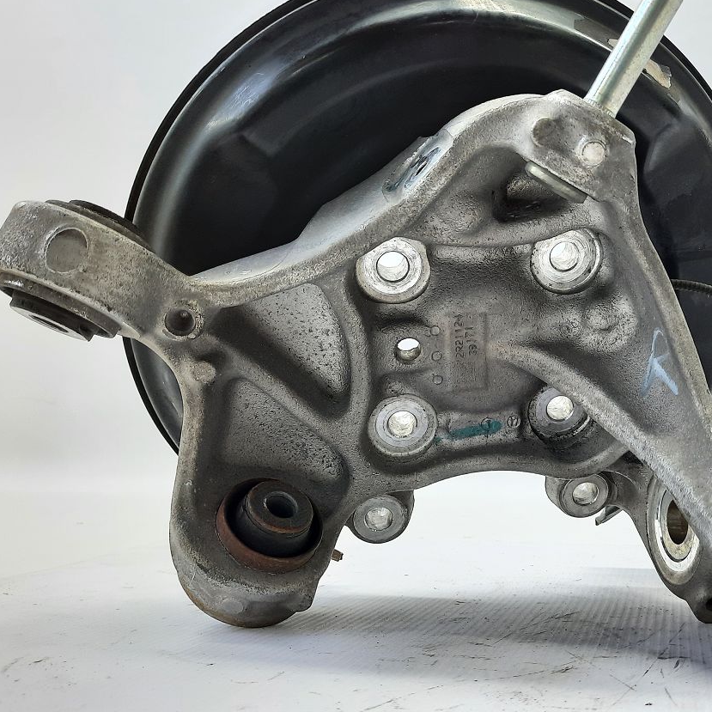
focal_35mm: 32
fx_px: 745
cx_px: 499
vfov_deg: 51.1
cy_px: 343
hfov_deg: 49.8
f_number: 2
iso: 100
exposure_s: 1/50
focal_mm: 4.6
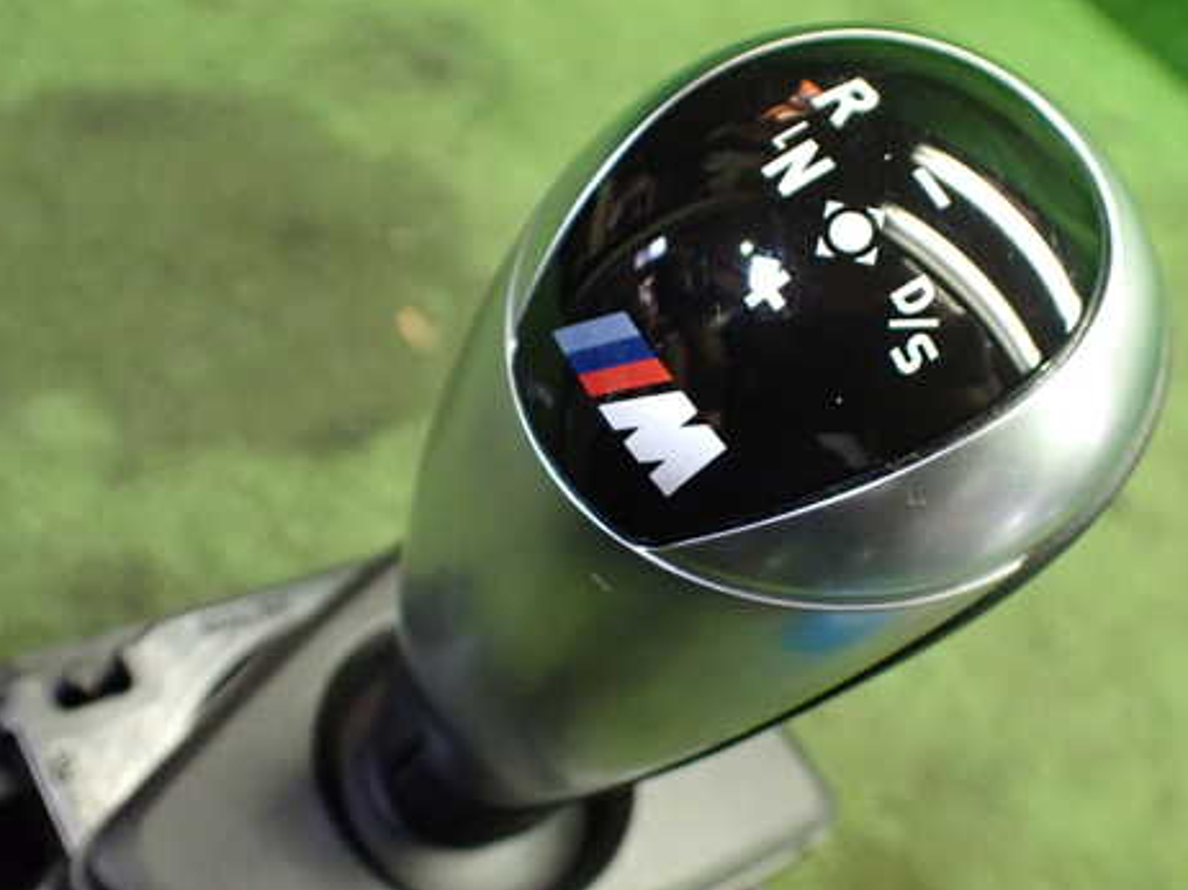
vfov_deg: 36.7
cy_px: 494
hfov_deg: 47.8
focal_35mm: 39
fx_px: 1338
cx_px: 648
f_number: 2.3
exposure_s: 1/60
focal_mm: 5.4
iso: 800
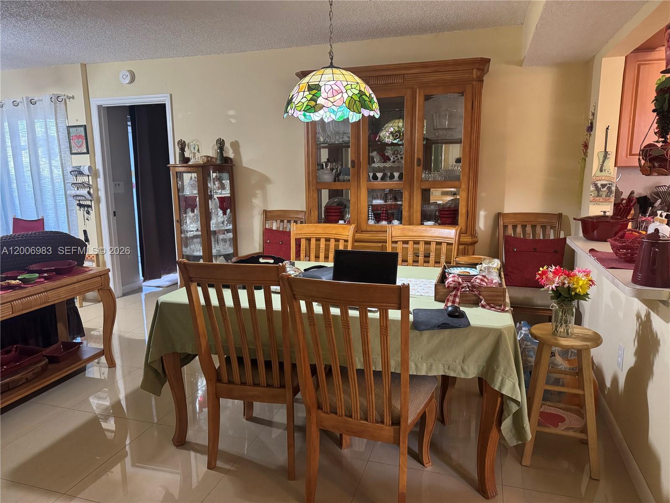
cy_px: 252
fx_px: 465
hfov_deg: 71.6
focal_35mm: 24
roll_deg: +0.5
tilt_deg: -10.0
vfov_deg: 56.8
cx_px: 335
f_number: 1.78
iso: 640
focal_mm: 6.76
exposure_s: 1/60
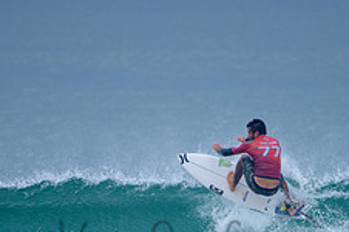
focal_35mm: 1285
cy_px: 231
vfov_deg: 1.1
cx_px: 218
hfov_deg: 1.6
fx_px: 12439
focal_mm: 500
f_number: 5.6
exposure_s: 1/2000
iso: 250
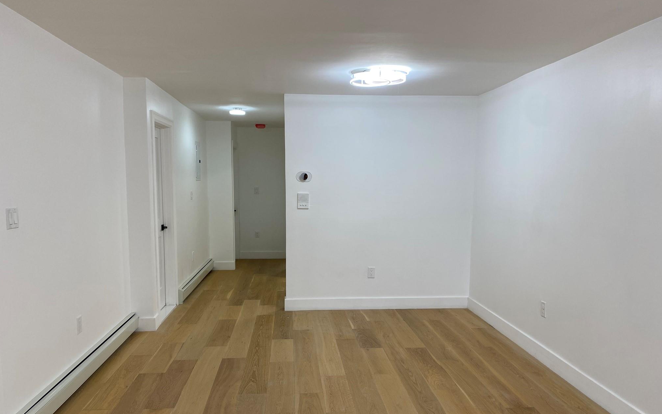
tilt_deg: -6.9
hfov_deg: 66.5
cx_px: 334
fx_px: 505
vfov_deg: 44.3
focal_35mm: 28
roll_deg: -0.8
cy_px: 248
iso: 50
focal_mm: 4.25
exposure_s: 1/122
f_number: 1.8
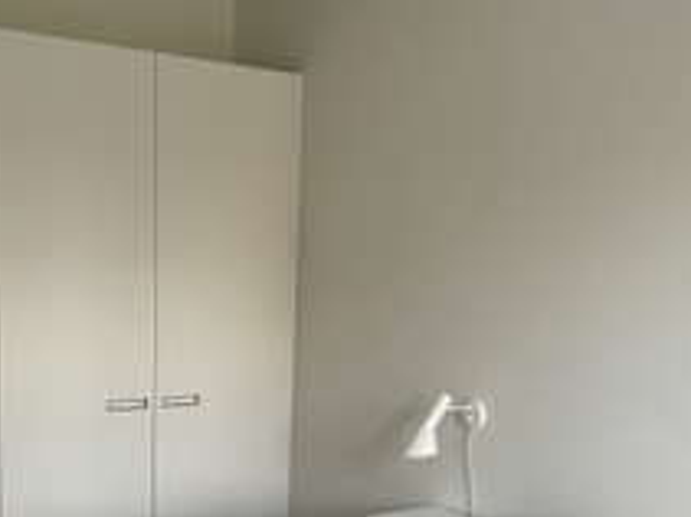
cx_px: 270
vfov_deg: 30.8
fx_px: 918
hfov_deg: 41.0
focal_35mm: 46
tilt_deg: -7.5
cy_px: 402
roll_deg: -1.2
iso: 80
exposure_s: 1/100
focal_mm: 4.2
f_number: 1.6
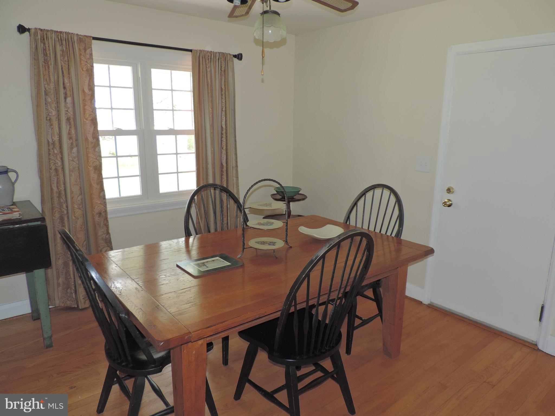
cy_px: 208
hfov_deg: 71.6
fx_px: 385
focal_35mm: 24
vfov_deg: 56.8
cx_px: 278
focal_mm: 4.3
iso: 200
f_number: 3
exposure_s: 1/30
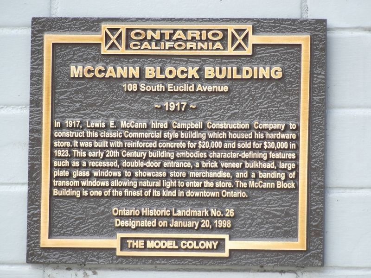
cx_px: 186
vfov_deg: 1.8
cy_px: 139
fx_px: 9089
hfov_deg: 2.3
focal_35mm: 848
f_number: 4.8
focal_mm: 152.1
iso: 111
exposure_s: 1/100
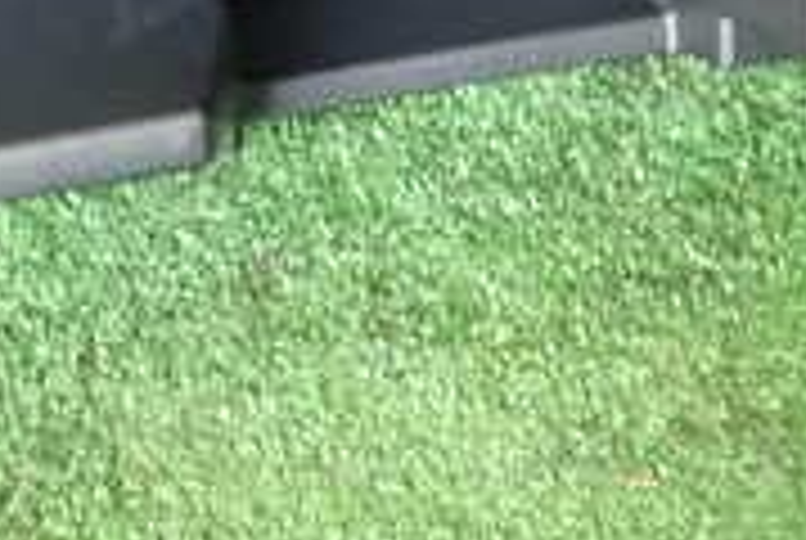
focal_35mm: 87
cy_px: 130
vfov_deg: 15.7
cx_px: 234
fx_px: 1951
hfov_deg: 23.2
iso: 400
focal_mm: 4.5
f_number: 2
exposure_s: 1/30
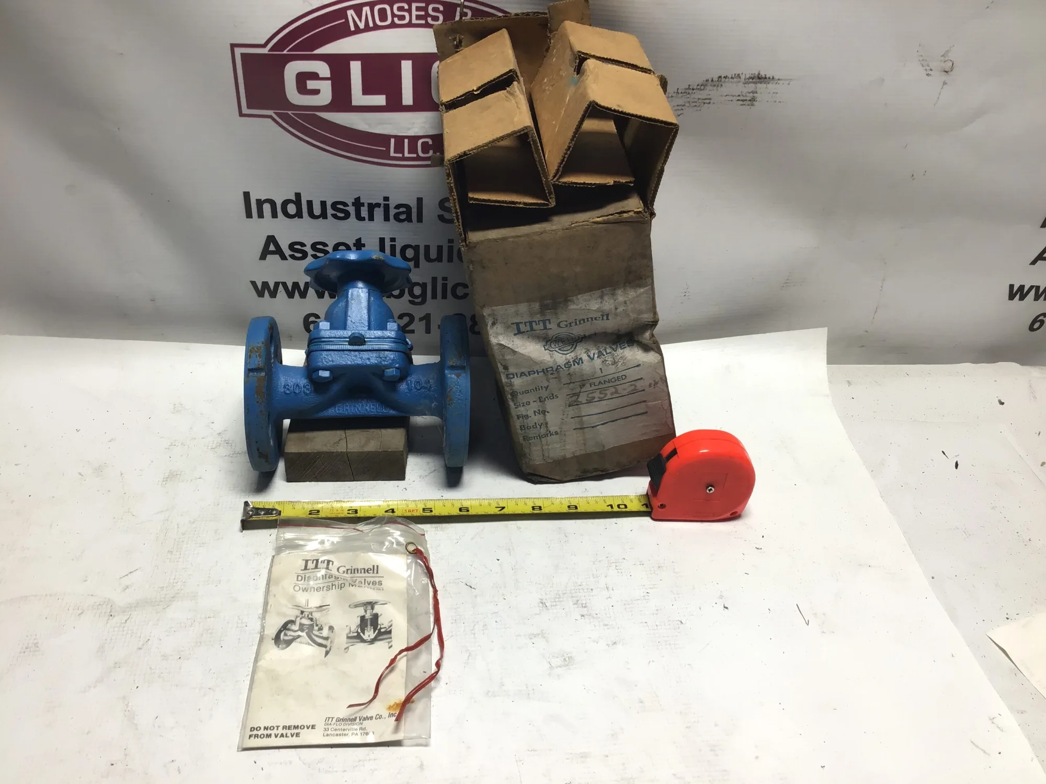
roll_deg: -5.7
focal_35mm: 31
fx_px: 937
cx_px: 523
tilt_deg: -38.4
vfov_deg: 45.4
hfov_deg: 58.4
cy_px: 392
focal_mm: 3.3
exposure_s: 1/120
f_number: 2.4
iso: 40
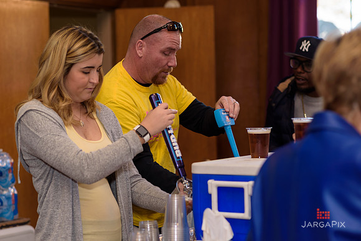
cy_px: 120
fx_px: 853
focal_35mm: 85
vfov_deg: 16.1
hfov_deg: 23.9
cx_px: 180
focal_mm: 85
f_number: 2.8
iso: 160
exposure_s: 1/125
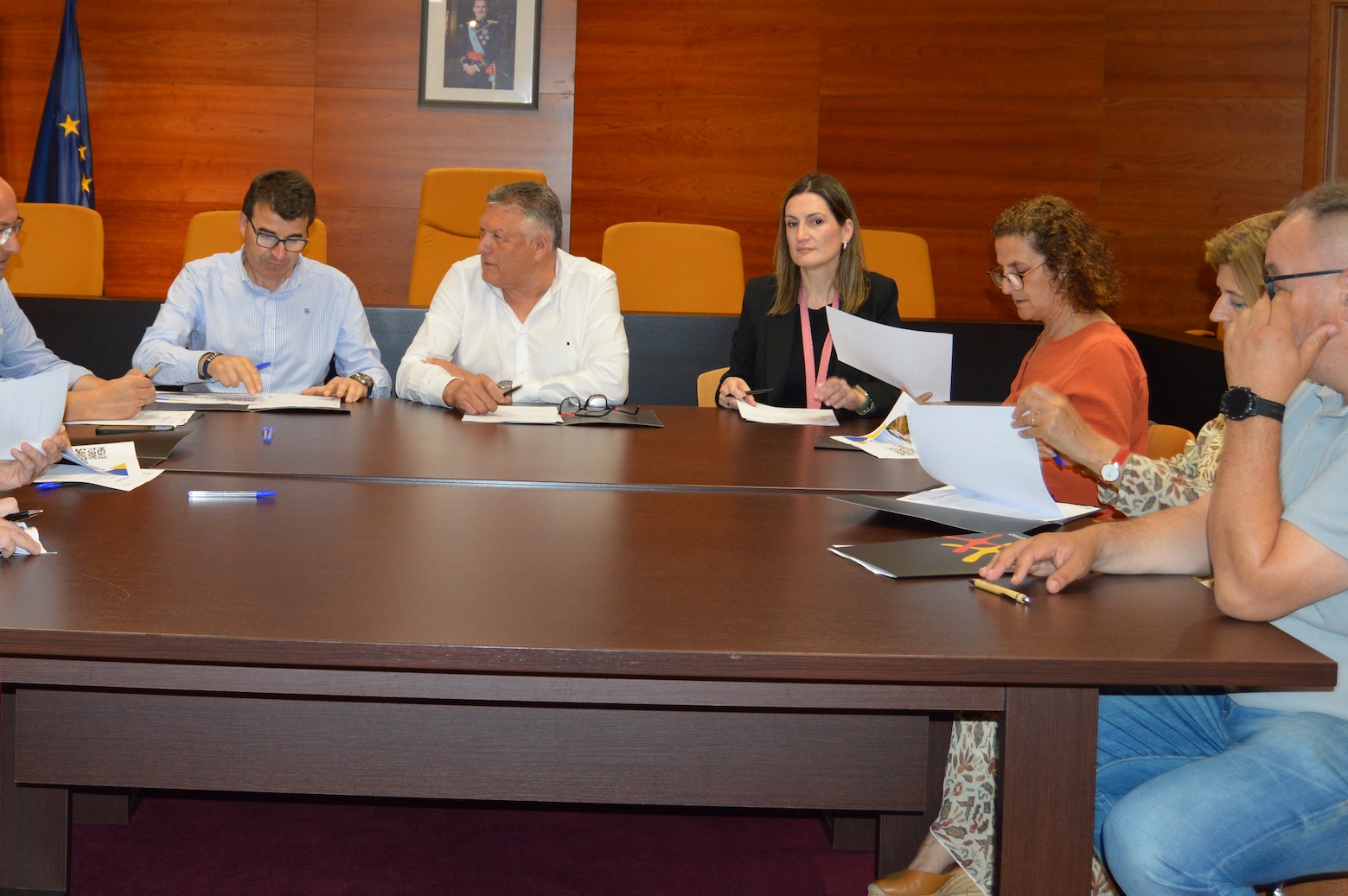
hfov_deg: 39.3
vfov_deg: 26.6
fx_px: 1871
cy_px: 226
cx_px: 476
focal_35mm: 50
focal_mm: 22
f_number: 3.5
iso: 560
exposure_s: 1/60
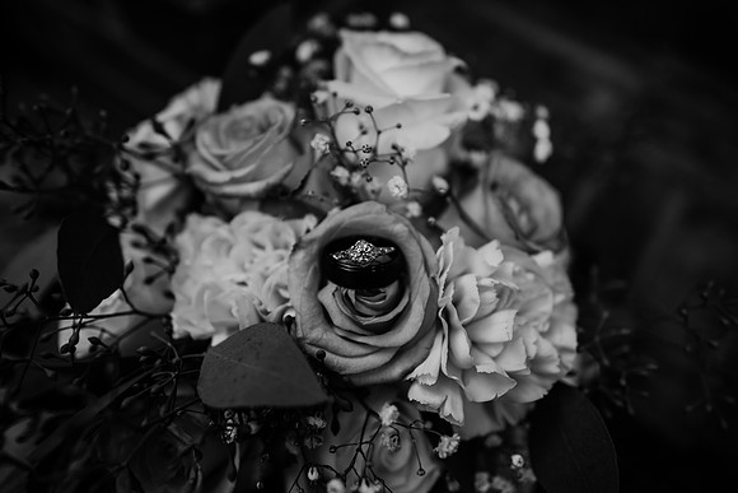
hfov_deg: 73.7
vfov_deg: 53.2
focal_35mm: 24
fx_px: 492
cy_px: 246
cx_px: 369
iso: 320
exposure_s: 1/1000
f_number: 1.8
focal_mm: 24
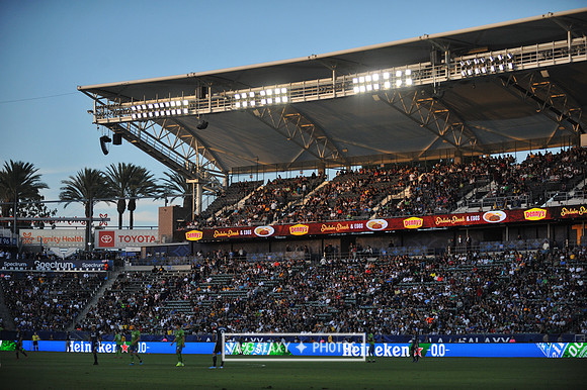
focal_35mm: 86
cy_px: 195
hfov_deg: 23.7
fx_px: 1401
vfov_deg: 15.9
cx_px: 294
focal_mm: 86
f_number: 2.8
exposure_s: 1/6400
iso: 1600
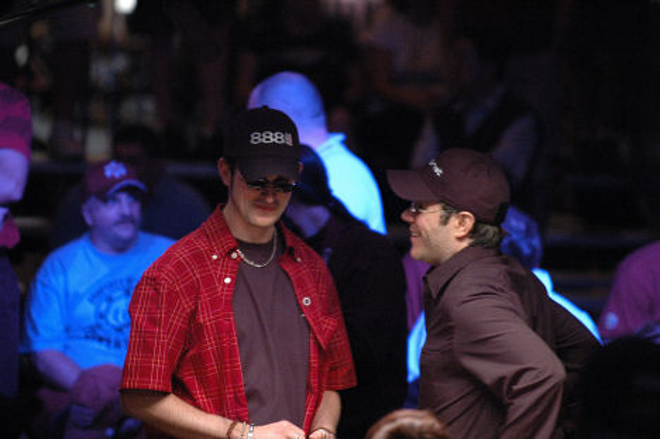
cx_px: 330
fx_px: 5494
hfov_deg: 6.9
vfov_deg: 4.6
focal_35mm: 300
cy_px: 220
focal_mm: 200
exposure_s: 1/30
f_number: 2.8
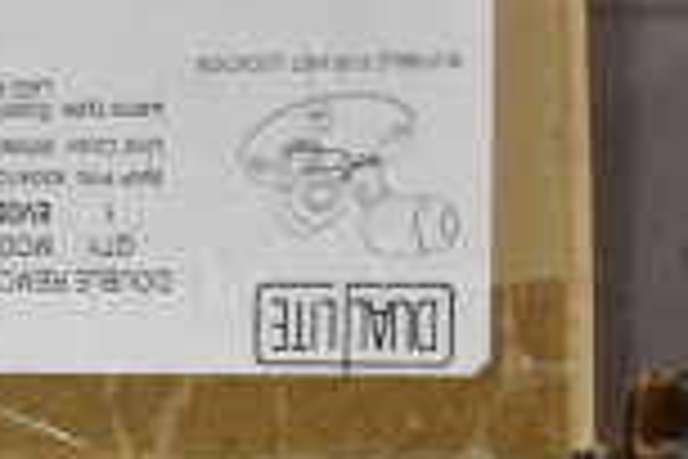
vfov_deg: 8.8
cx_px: -603
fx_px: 2962
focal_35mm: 155
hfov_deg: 12.0
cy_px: 407
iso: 360
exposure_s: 1/40
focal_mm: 26
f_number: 4
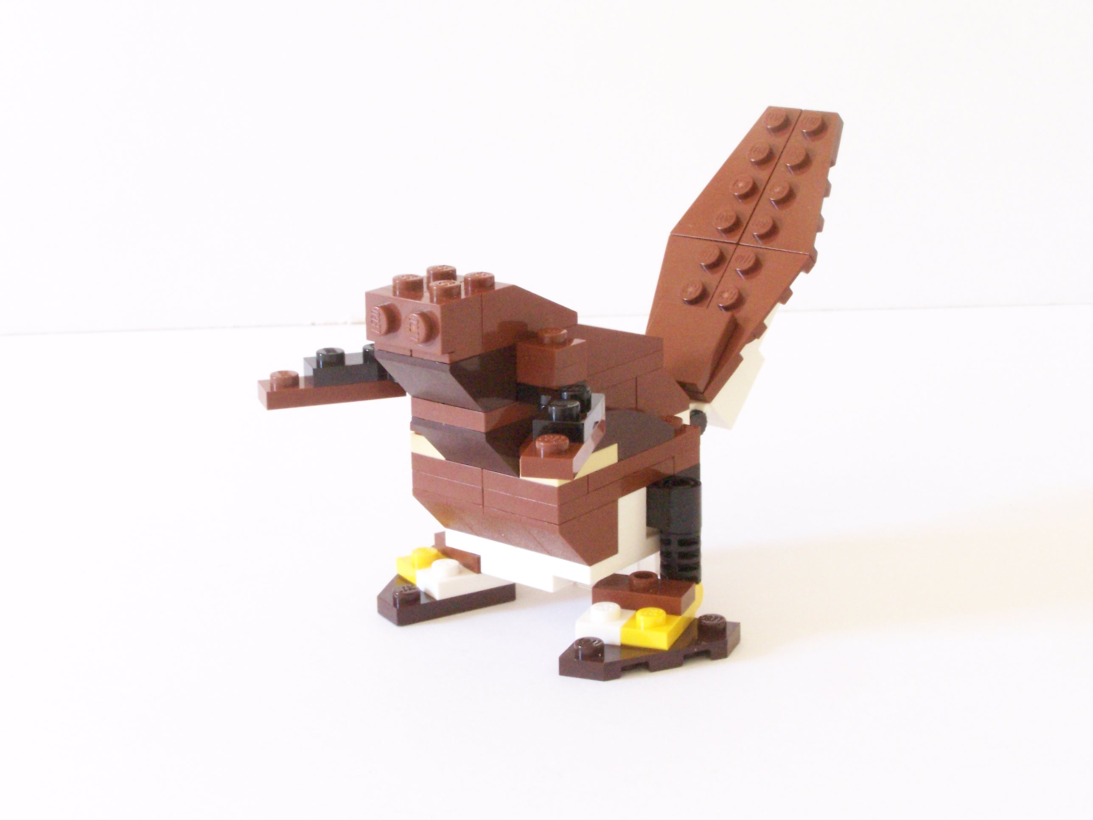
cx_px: 546
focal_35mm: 67
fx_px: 2116
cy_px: 410
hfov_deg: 29.0
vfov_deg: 21.9
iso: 400
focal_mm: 11.1
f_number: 8
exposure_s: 1/10
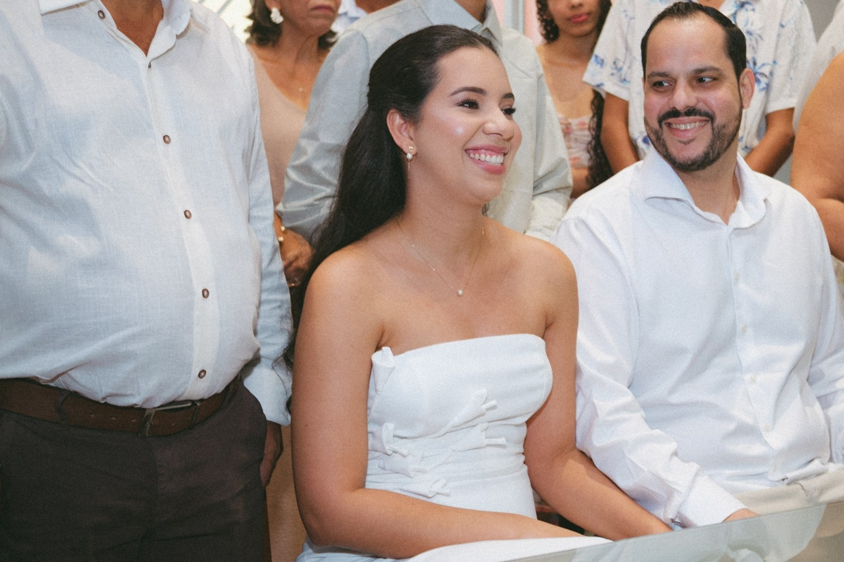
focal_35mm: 60
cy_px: 259
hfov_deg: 33.2
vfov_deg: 22.6
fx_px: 1406
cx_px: 554
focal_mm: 27
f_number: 3.2
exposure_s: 1/100
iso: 1000
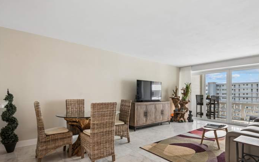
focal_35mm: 19
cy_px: 91
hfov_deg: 87.4
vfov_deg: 62.1
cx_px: 149
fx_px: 134
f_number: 8
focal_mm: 16
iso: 250
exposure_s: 1/30
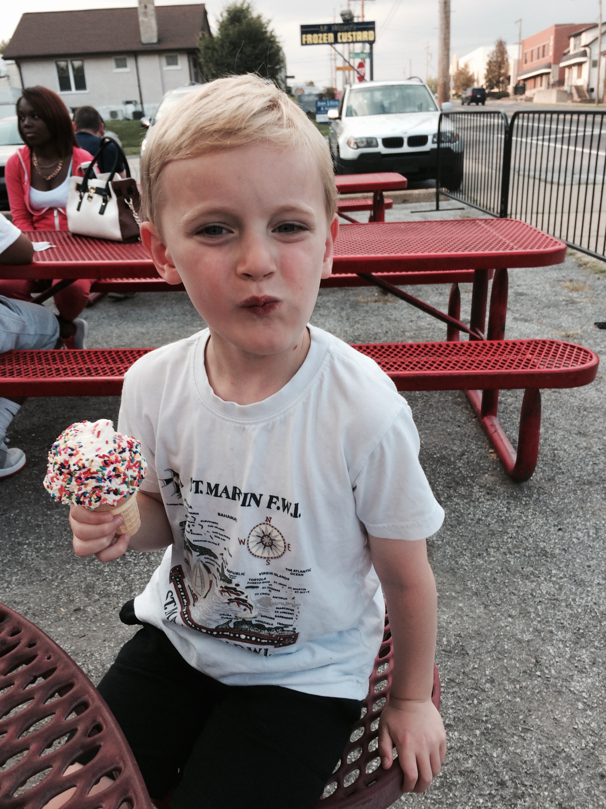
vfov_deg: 61.7
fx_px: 677
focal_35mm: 29
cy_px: 404
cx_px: 303
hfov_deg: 48.2
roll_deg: +3.4
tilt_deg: -22.9
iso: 32
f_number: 2.2
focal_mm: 4.15
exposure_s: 1/240
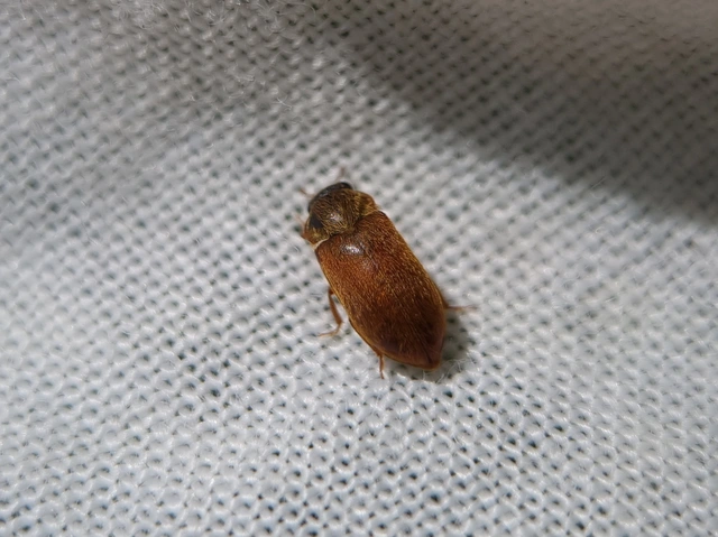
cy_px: 268
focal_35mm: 26
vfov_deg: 53.0
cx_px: 359
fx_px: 539
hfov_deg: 67.3
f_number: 1.8
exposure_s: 1/3333
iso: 50
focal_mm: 5.4
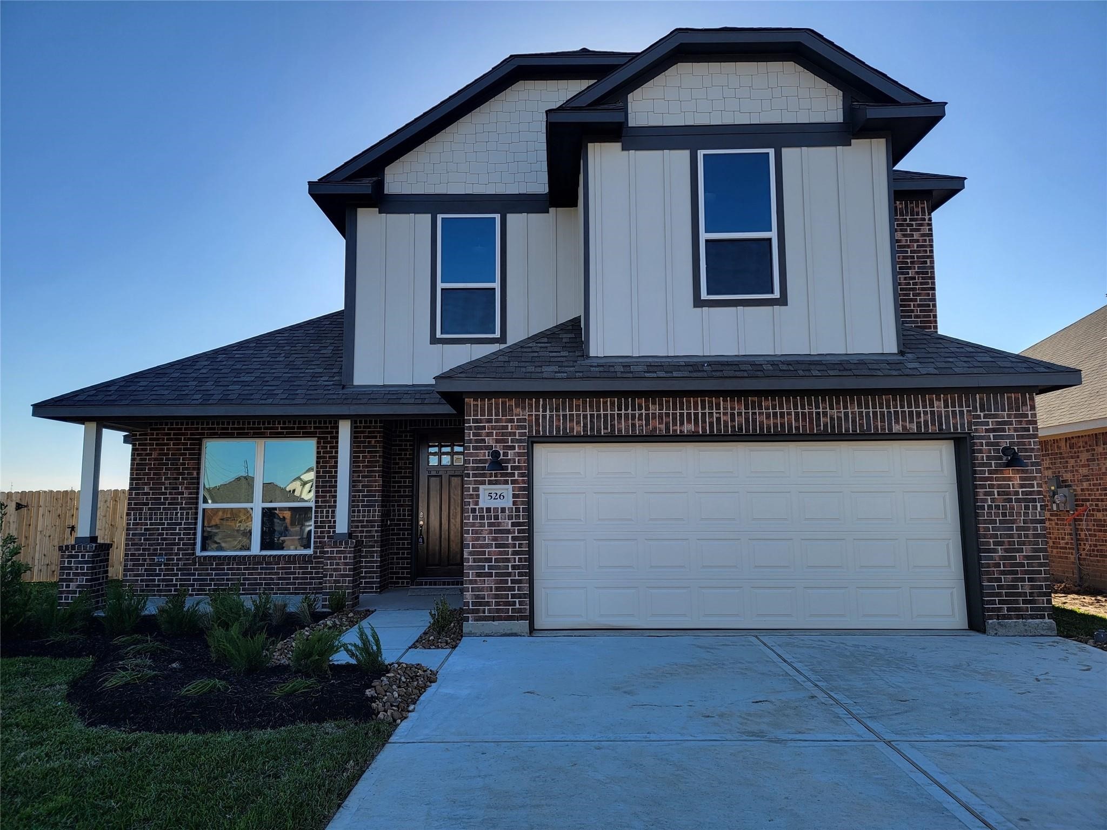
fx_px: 768
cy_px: 415
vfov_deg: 56.8
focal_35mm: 24
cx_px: 554
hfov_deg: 71.6
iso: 16
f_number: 1.8
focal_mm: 6.7
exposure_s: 1/518
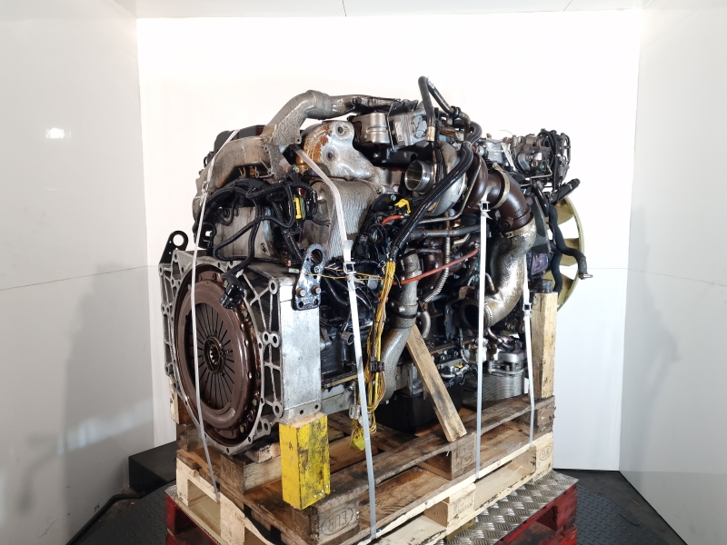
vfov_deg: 58.9
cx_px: 364
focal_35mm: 23
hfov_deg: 73.9
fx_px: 483
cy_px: 272
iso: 100
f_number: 1.8
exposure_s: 1/50
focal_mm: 6.4
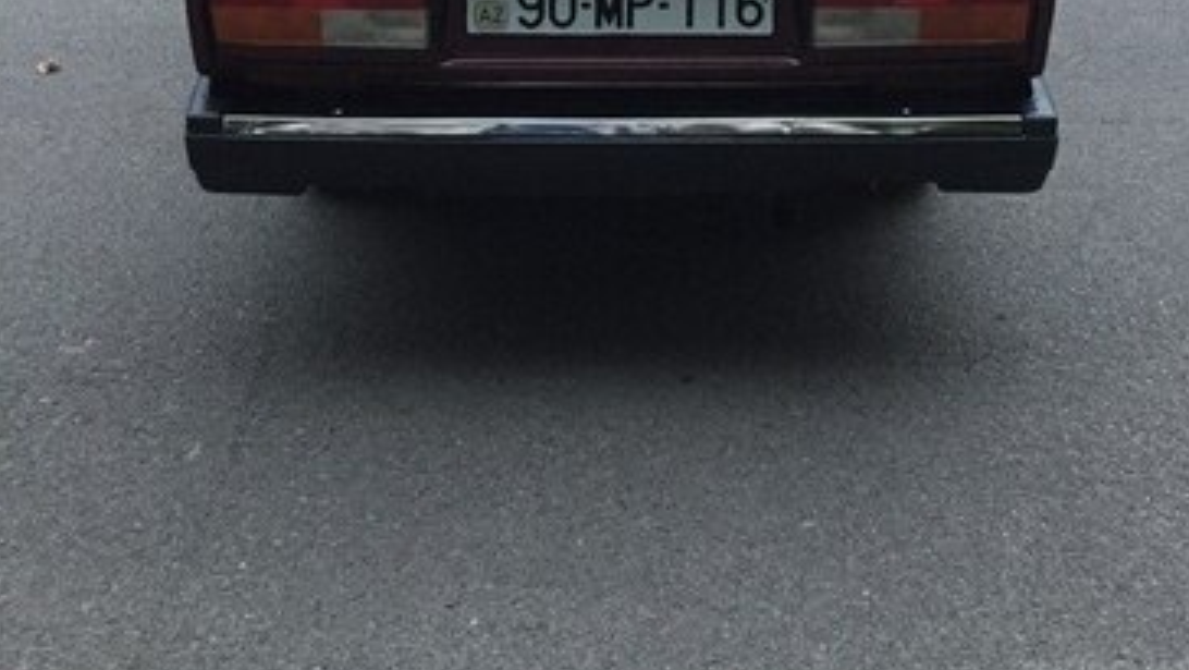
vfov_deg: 25.4
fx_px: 1356
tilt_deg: -11.1
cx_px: 604
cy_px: -92
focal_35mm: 43
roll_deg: +0.9
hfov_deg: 47.3
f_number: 2.2
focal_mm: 4.15
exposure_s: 1/20
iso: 250
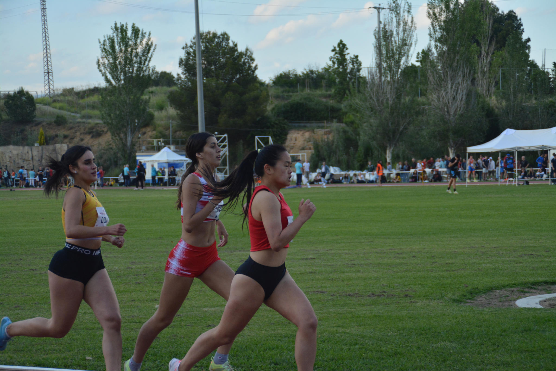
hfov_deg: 20.0
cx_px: 278
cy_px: 186
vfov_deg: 13.4
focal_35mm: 102
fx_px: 1575
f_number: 5.3
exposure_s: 1/800
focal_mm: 68
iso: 800
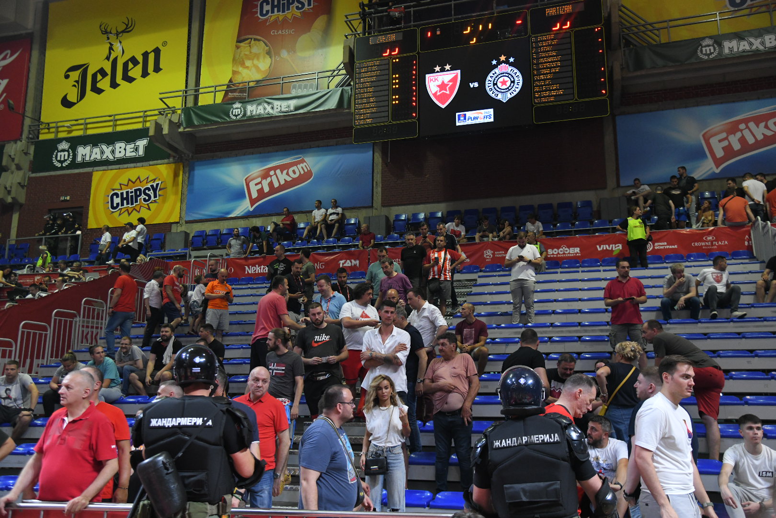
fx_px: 690
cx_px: 388
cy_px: 259
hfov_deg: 58.7
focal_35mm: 32
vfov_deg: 41.1
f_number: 4
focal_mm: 32
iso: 3200
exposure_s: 1/500
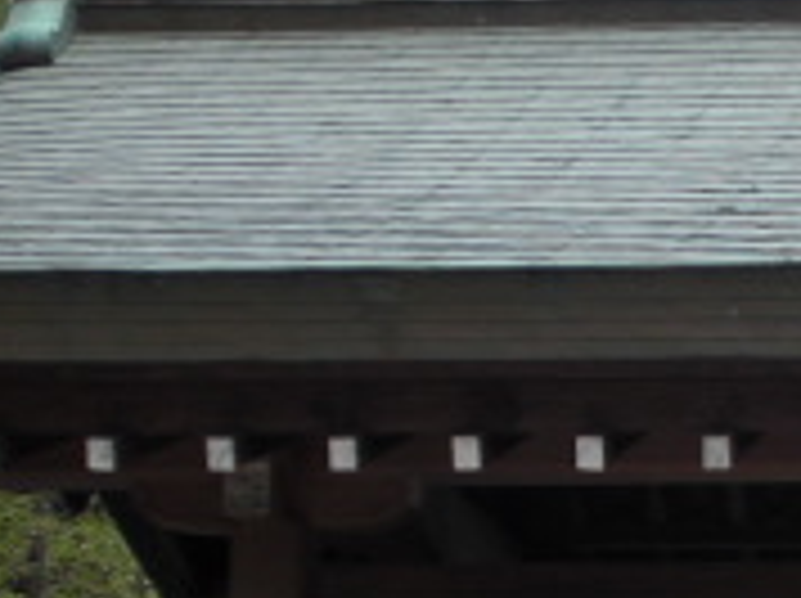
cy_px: 832
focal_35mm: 137
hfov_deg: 13.9
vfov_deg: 10.5
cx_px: 1026
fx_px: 3166
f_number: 3.1
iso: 64
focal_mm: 6.3
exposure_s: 1/160
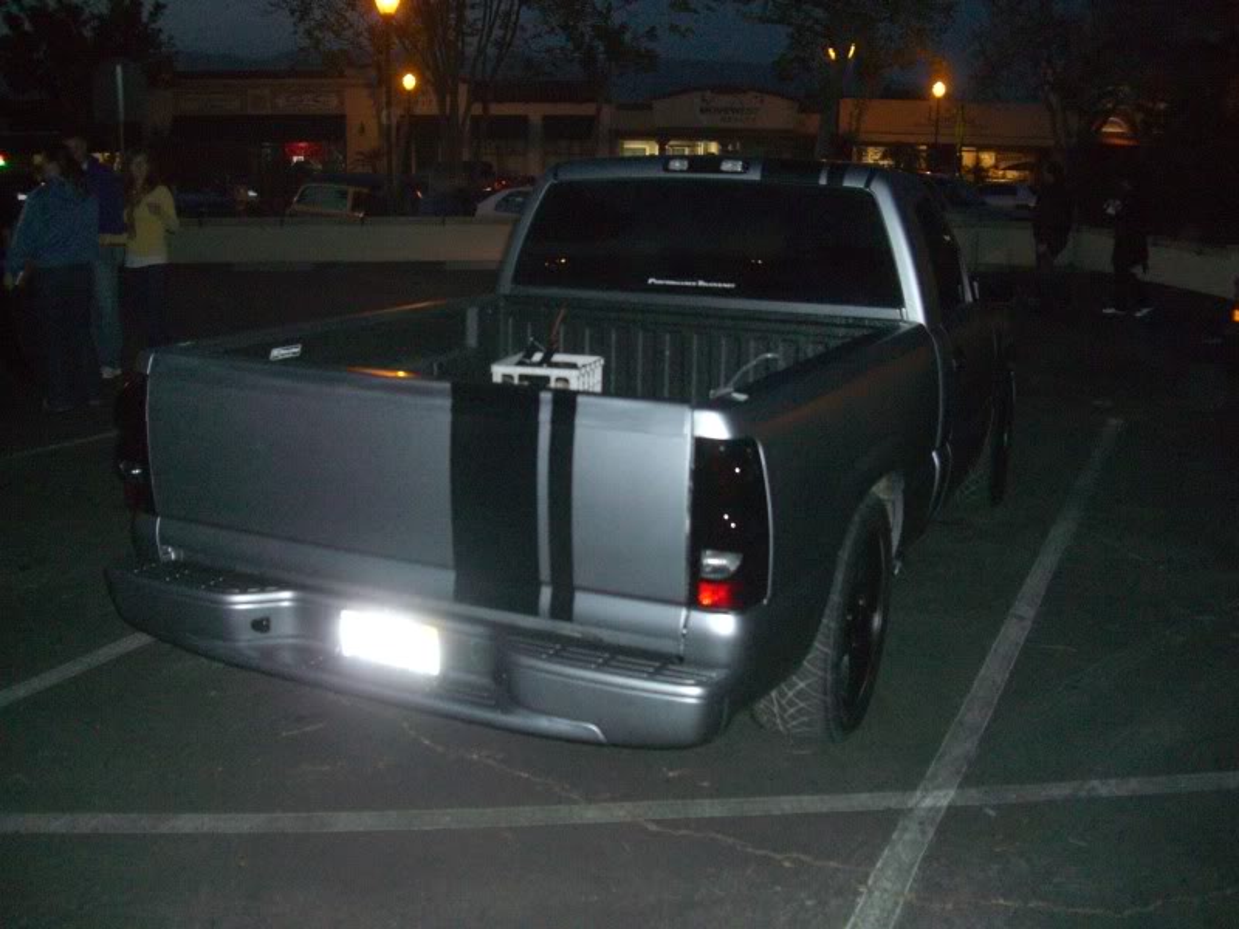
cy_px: 464
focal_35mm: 38
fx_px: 1360
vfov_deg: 37.7
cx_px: 620
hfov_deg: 49.0
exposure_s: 1/60
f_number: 2.8
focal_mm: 7.9
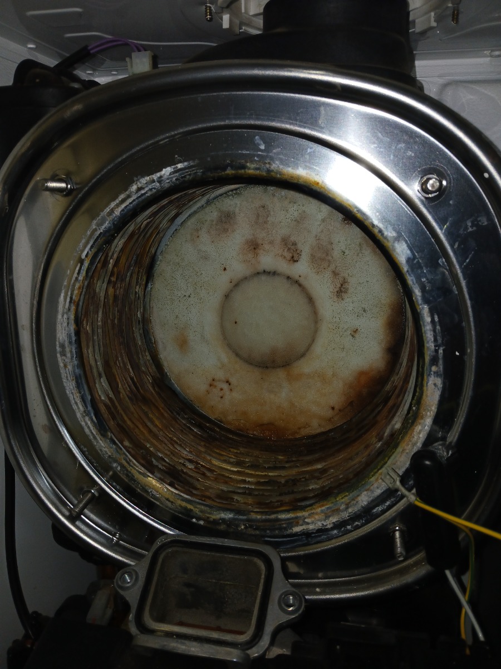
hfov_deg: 53.1
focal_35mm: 26
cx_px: 250
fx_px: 502
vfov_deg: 67.3
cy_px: 334
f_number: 1.8
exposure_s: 1/100
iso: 40
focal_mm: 3.98
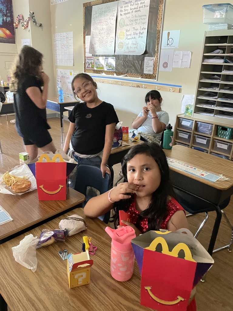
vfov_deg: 67.3
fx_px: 233
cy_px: 156
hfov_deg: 53.1
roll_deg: -1.9
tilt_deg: -21.5
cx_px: 116
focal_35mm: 26
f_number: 1.6
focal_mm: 4.2
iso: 1000
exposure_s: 1/24
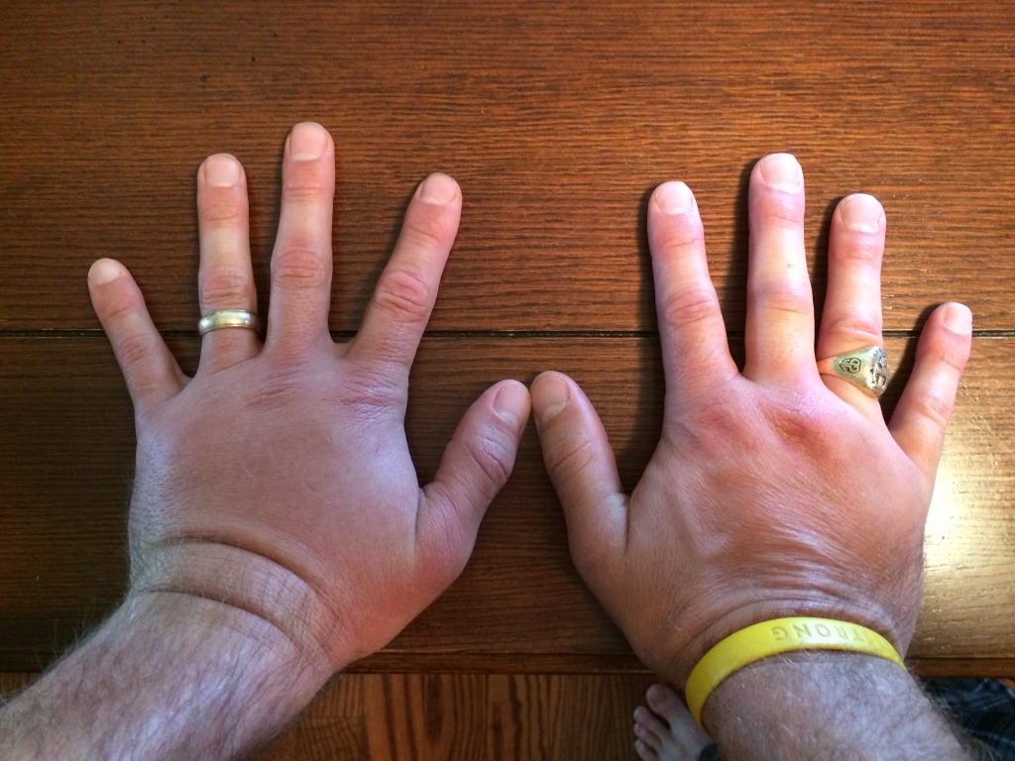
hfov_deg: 61.7
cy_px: 380
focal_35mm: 29
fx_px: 850
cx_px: 508
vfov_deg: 48.2
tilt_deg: -85.3
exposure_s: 1/17
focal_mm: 4.15
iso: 250
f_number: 2.2
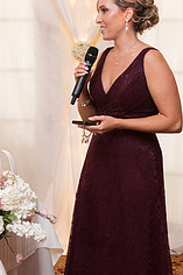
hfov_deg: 12.8
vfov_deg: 19.1
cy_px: 164
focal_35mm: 107
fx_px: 817
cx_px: 112
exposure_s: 1/125
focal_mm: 56
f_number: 5
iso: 3600
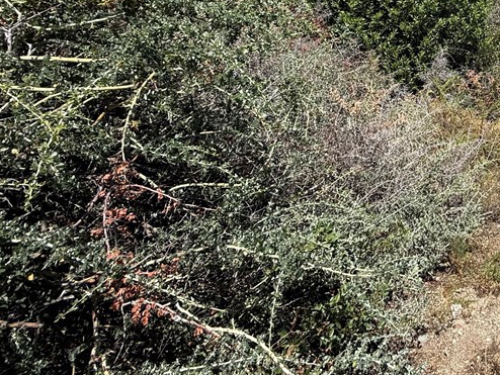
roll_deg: +2.6
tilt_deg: +3.0
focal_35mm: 29
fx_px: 419
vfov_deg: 44.0
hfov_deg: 51.5
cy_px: 37
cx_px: 481
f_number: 2.2
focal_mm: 2.22
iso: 50
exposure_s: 1/1068
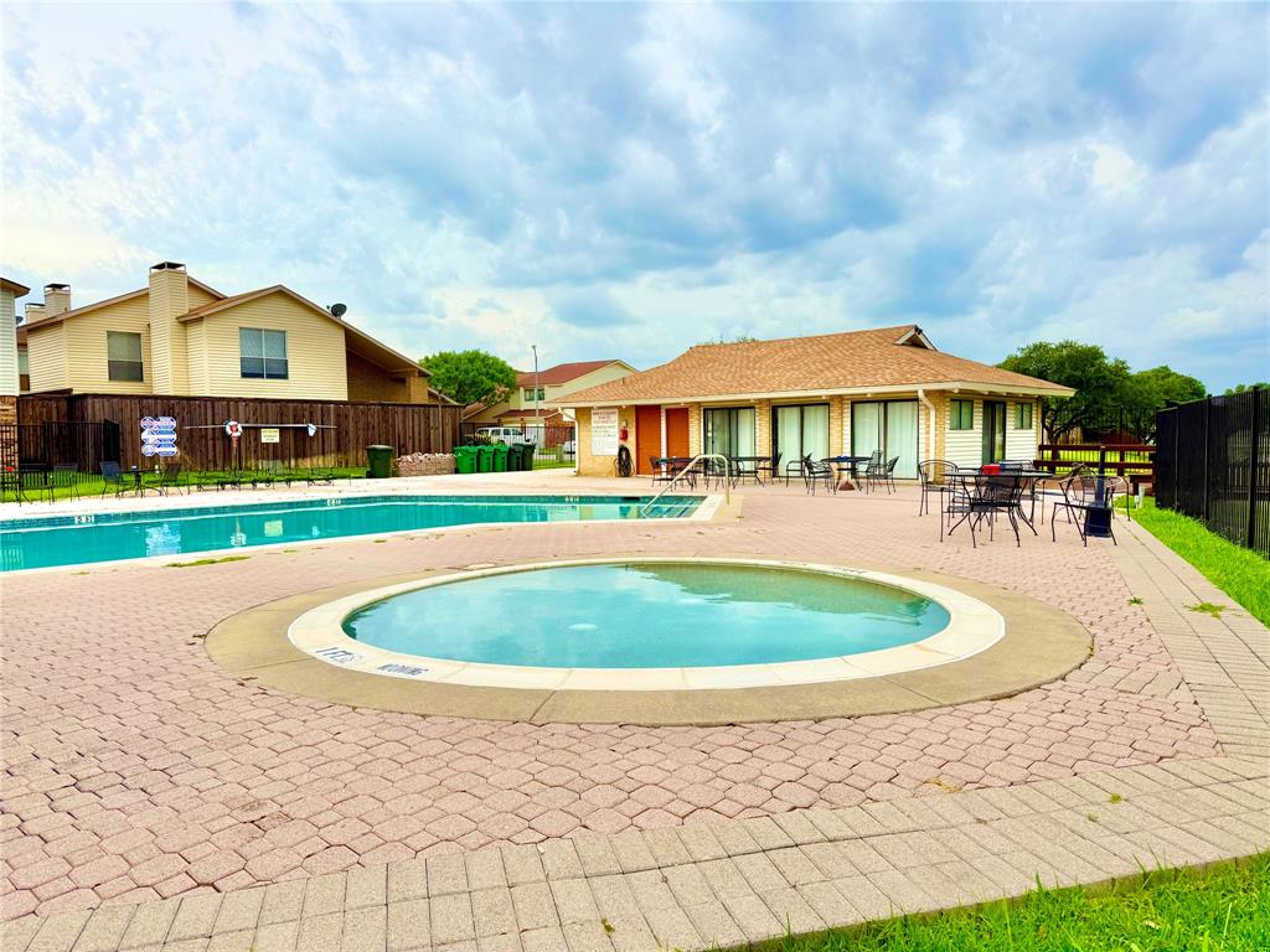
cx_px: 635
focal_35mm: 24
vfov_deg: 56.8
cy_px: 476
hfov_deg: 71.6
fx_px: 881
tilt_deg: -2.4
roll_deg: +1.0
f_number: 1.78
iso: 80
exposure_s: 1/2703
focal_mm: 6.76
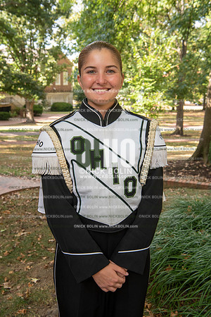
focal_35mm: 45
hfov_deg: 29.9
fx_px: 396
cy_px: 158
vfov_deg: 43.6
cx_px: 106
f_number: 8
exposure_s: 1/100
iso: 500
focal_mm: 45
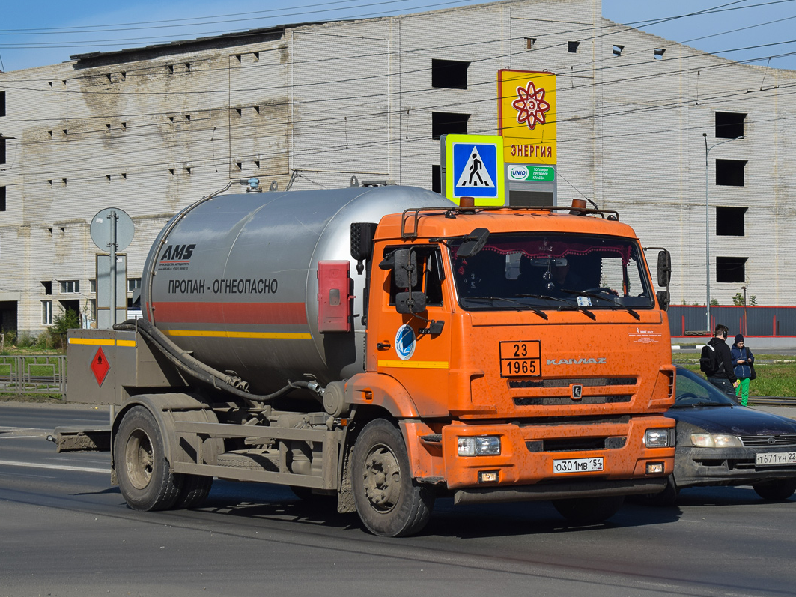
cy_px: 299
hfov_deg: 21.9
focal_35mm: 90
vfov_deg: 16.5
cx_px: 445
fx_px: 2059
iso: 100
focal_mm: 55
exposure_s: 1/800
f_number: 6.3
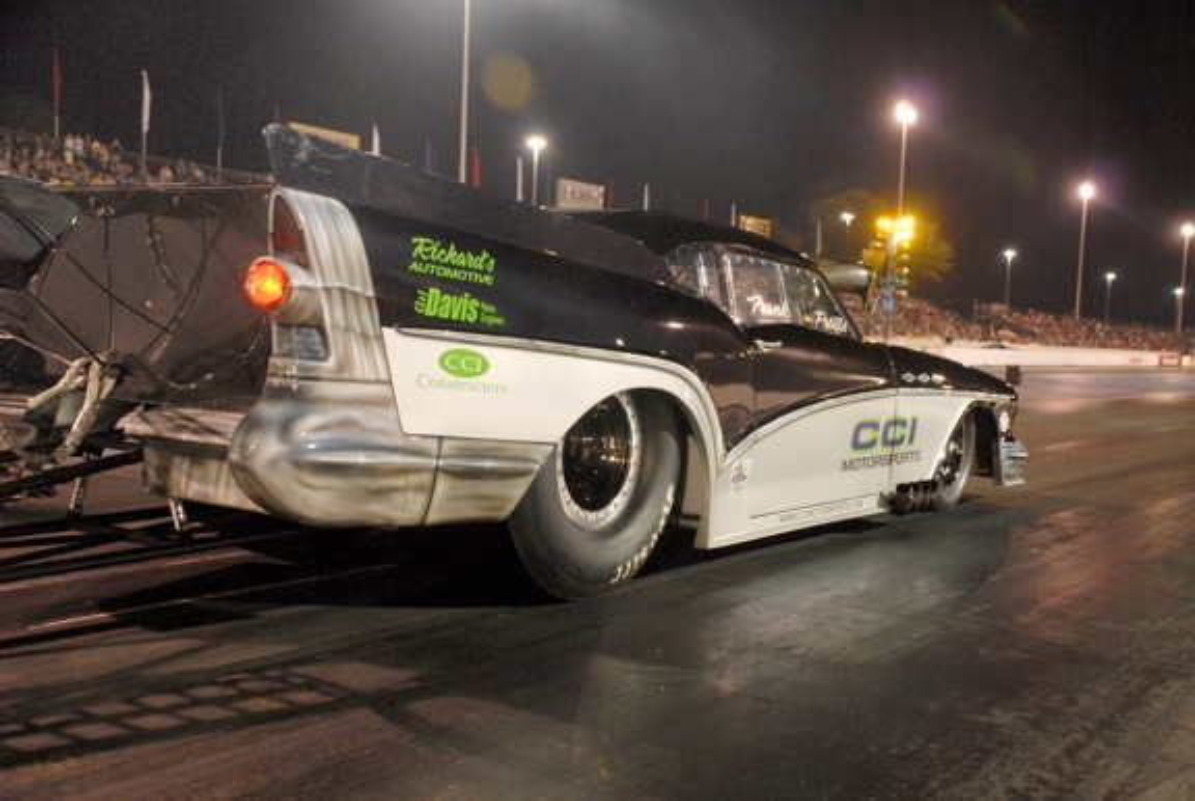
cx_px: 598
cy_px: 400
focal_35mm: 39
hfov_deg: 49.5
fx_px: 1297
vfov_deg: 34.3
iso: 800
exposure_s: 1/20
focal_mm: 26
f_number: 3.8
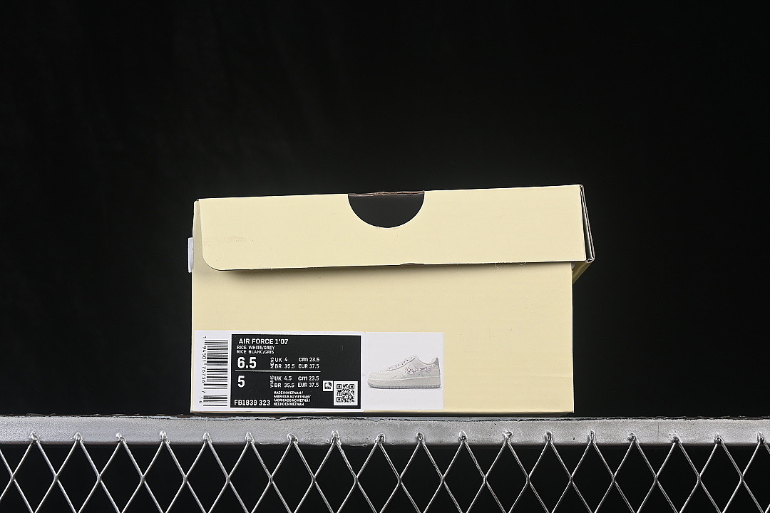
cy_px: 256
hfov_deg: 27.0
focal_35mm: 75
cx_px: 385
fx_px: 1604
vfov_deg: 18.2
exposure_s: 1/80
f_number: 8
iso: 160
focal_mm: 50
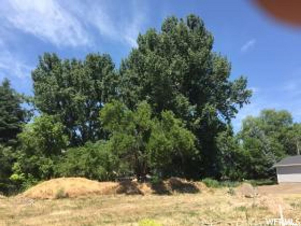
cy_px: 113
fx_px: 252
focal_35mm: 29
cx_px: 150
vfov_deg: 48.2
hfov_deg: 61.7
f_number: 2.2
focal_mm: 4.15
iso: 32
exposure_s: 1/942
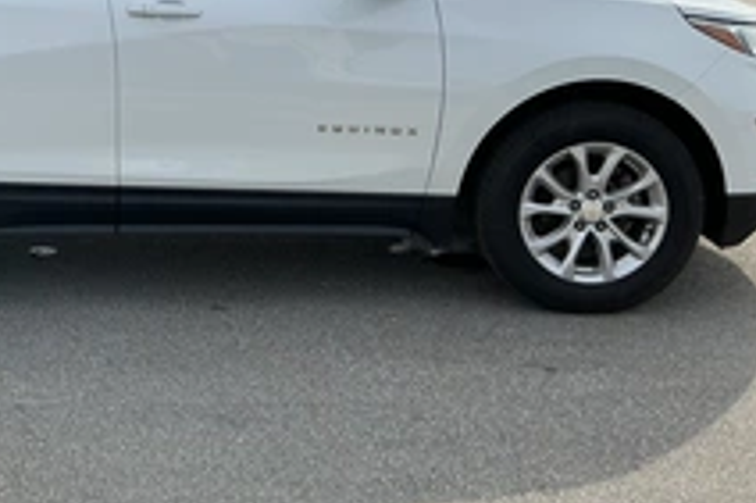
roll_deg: +0.6
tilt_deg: -8.1
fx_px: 1154
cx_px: 150
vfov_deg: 24.1
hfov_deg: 35.1
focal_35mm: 55
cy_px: 75
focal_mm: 3
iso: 25
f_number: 1.8
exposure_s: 1/2427
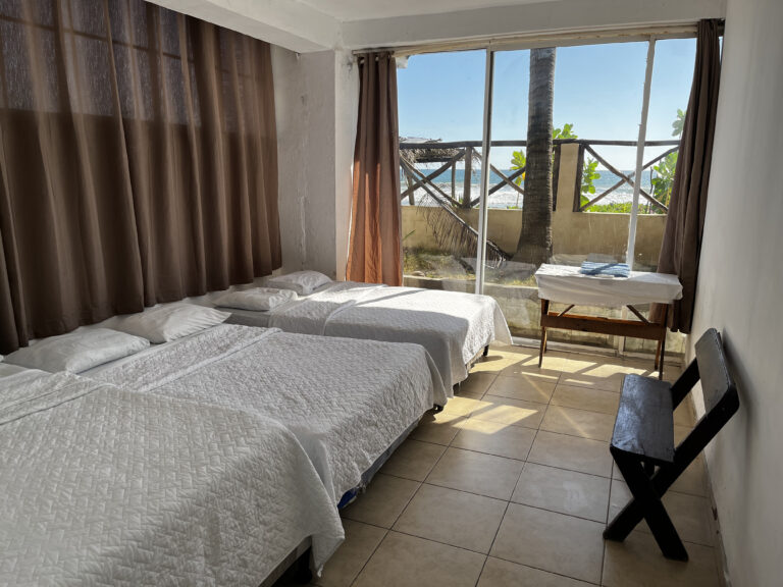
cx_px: 392
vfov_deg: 53.1
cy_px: 294
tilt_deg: -10.8
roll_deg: -0.4
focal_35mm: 26
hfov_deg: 67.3
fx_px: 588
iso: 50
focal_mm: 5.1
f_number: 1.6
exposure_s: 1/761
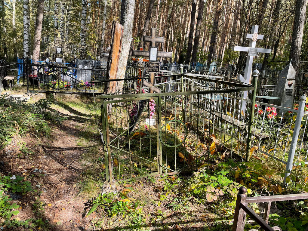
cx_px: 154
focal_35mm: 26
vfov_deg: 53.1
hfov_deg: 67.3
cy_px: 116
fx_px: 231
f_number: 1.6
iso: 32
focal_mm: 4.2
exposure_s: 1/502
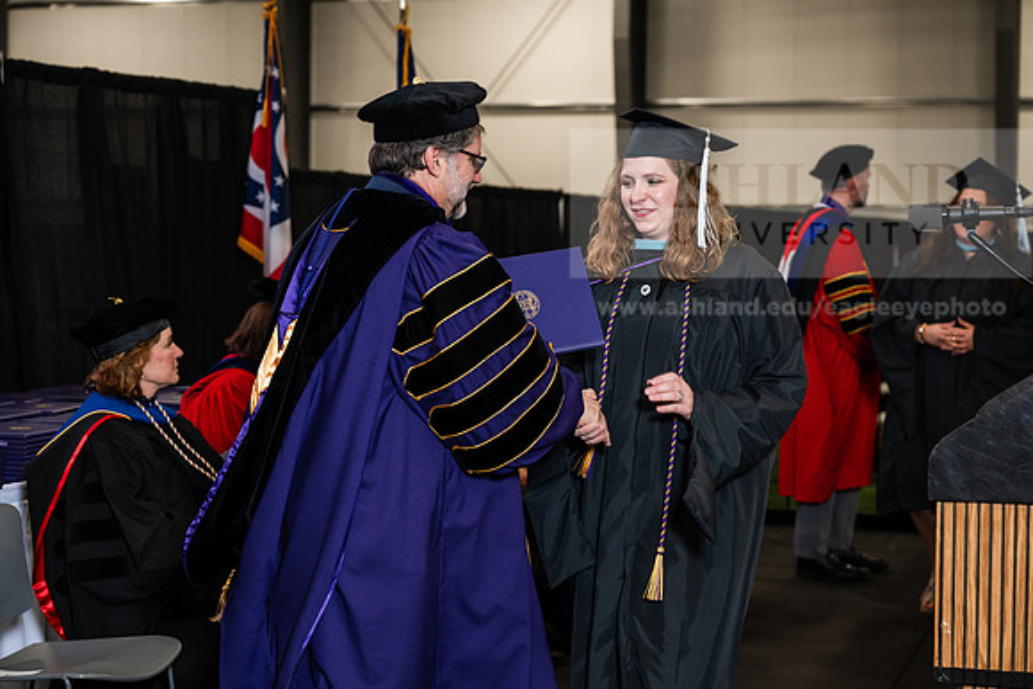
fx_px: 2009
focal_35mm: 70
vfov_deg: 19.5
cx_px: 516
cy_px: 344
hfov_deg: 28.8
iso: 1250
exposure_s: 1/200
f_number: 4.5
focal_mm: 70
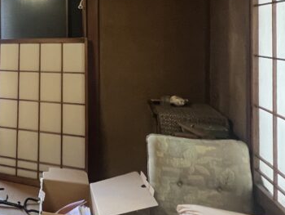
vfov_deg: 36.4
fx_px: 313
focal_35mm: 38
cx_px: -45
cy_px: 40
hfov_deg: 38.3
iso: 320
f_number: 1.8
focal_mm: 1.57
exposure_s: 1/50
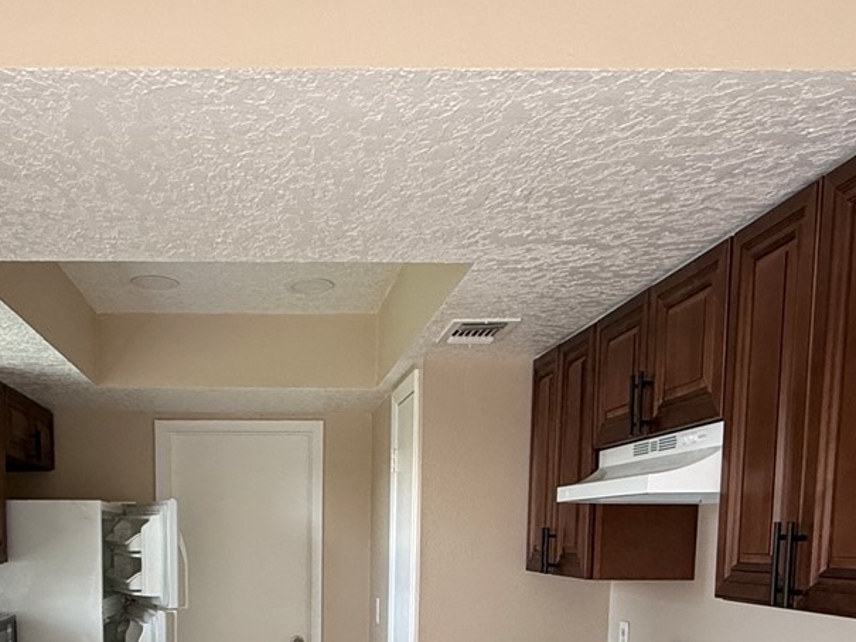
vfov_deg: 35.5
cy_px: 621
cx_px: 266
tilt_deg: -4.1
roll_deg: -0.3
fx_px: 915
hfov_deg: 49.0
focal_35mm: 37
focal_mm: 2.22
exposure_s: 1/99
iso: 250
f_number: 2.2
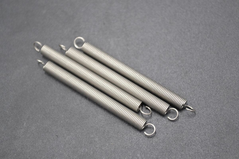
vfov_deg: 16.6
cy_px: 80
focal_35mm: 82
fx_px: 548
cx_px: 120
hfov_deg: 24.6
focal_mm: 55
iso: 400
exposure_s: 1/30
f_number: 5.6
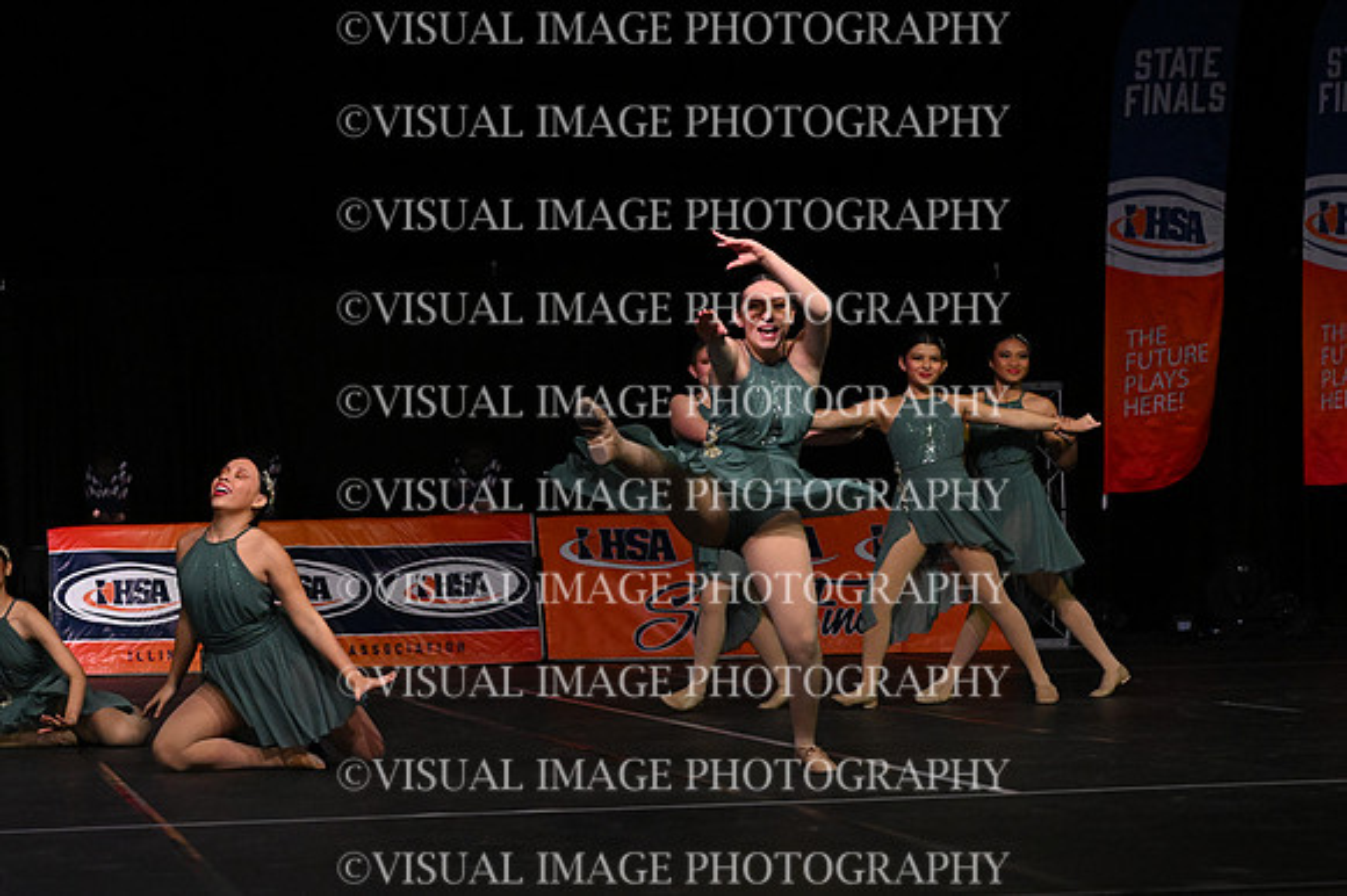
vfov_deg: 12.7
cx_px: 674
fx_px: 4039
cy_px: 448
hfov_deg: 18.9
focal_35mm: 108
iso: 6400
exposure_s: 1/1000
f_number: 4
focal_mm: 72
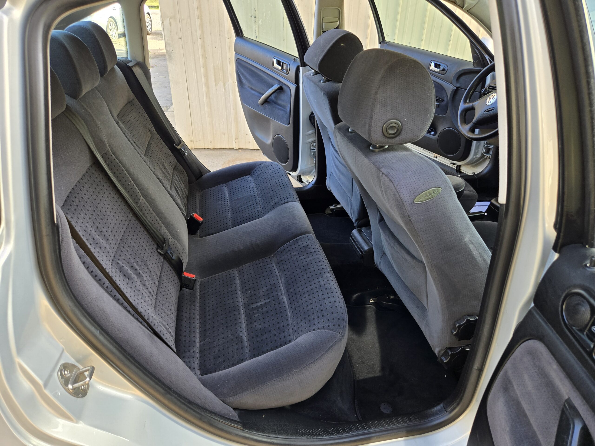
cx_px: 298
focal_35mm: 23
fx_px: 395
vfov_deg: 58.9
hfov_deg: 73.9
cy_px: 223
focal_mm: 5.4
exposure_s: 1/180
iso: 80
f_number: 1.8
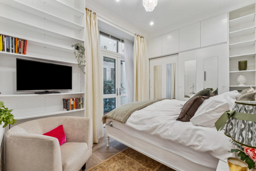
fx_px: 107
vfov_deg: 77.3
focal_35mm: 15
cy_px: 86
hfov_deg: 100.4
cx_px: 128
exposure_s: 1/8
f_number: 11
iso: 400
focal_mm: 10
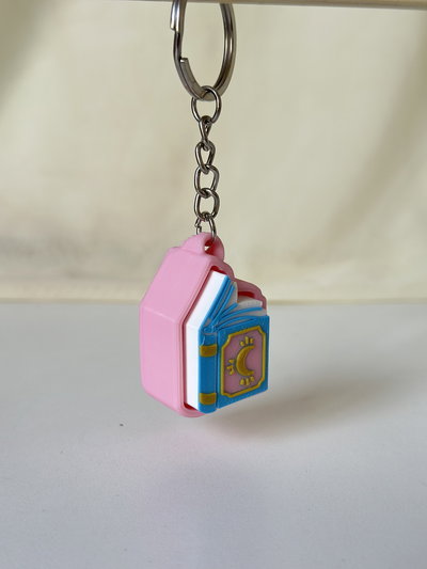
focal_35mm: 48
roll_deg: -1.7
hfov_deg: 30.3
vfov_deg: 39.6
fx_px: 789
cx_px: 214
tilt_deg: -12.9
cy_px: 284
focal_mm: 6.86
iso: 80
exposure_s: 1/198
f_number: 1.78
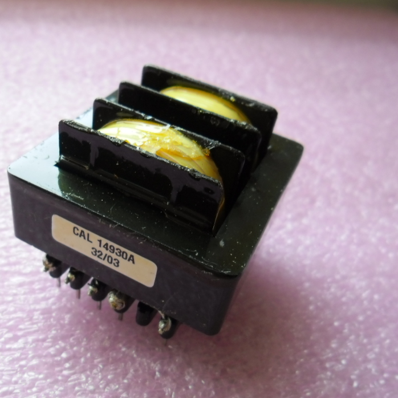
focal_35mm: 35
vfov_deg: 47.2
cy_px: 217
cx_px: 153
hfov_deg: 46.9
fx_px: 455
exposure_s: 1/43
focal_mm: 4.9
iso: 100
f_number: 3.5
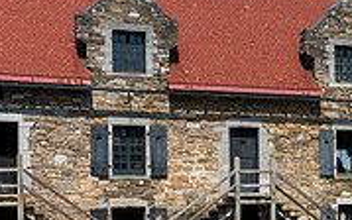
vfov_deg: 14.5
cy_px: 197
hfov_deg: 21.4
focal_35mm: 89
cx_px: 435
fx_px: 854
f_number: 11
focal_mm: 18
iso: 320
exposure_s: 1/500
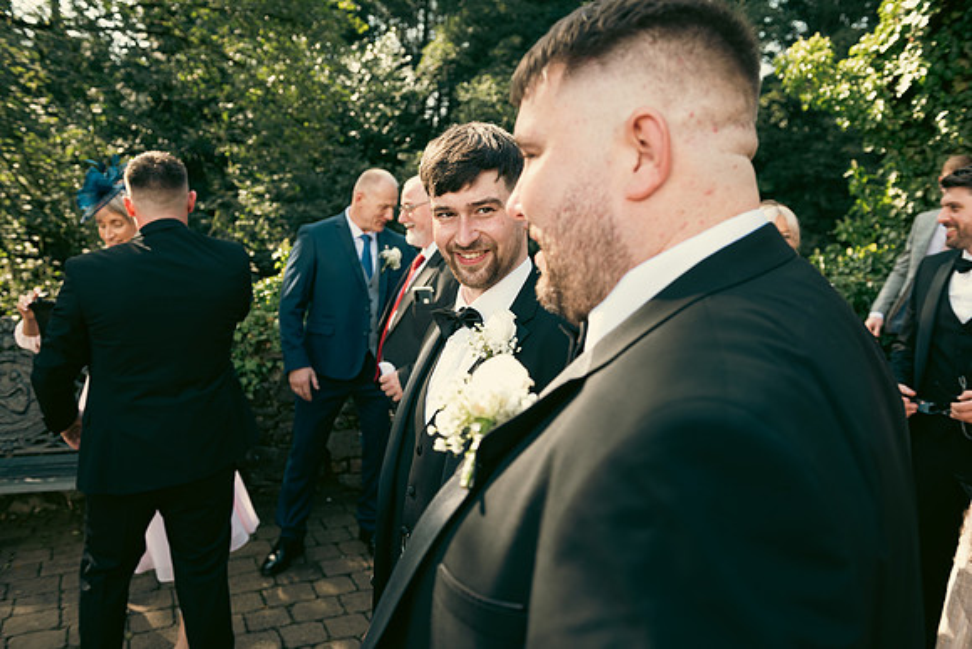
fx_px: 837
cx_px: 486
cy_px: 324
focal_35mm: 31
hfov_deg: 60.3
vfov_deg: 42.3
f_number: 5
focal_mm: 31
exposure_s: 1/160
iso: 160
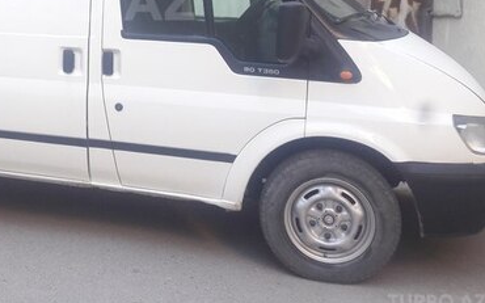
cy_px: 1
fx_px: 700
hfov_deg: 36.2
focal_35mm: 53
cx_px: 60
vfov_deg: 23.4
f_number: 1.9
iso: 50
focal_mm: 3.7
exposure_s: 1/33
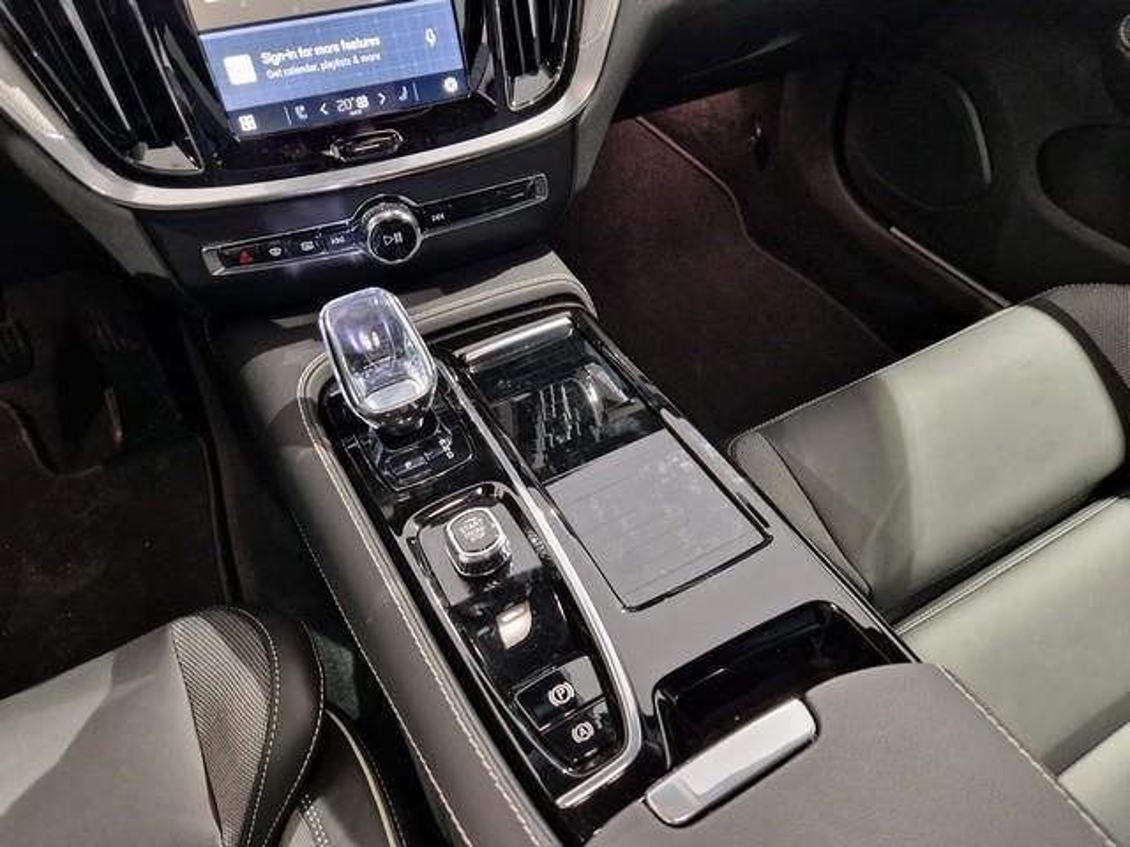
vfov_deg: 58.9
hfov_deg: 73.9
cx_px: 565
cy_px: 424
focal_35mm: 23
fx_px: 751
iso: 640
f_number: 1.8
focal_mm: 5.4
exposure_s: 1/50
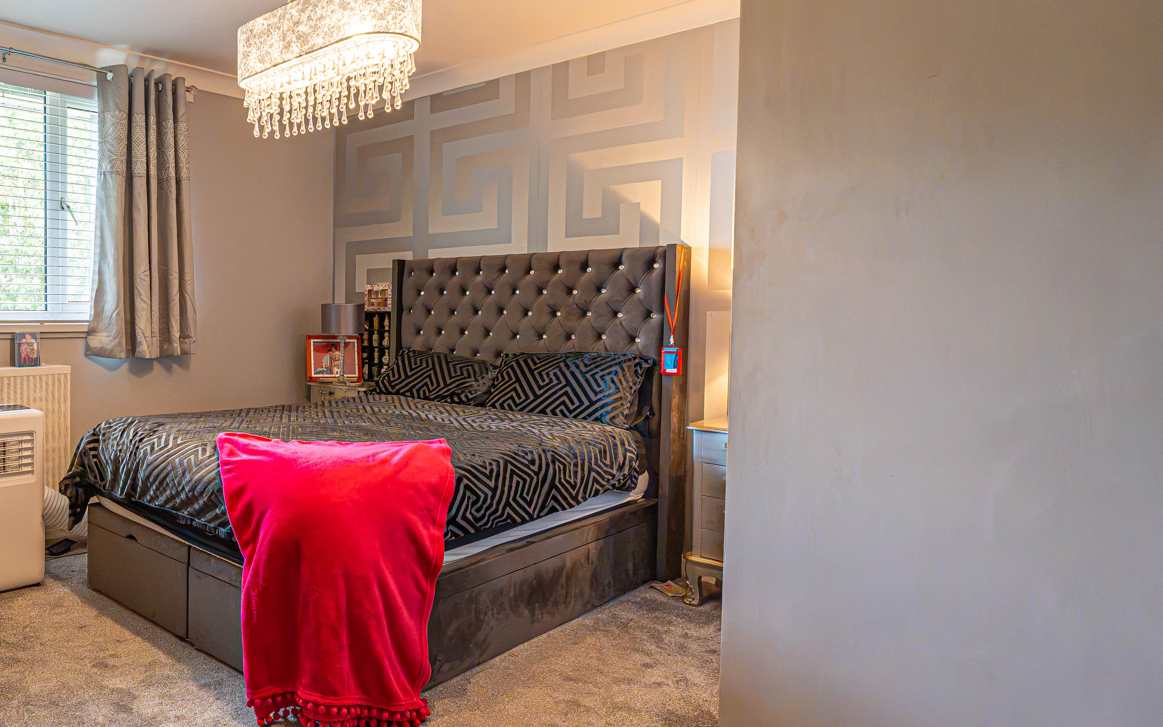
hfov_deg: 68.4
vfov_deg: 51.0
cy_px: 338
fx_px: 761
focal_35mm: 24
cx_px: 251
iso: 3200
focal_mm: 14
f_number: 7.1
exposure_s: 1/100
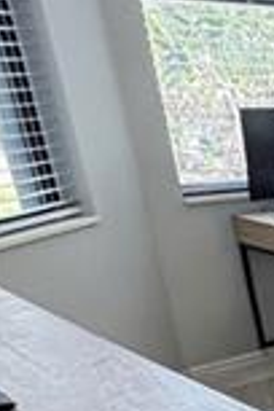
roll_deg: -1.7
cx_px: 763
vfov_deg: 26.6
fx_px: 833
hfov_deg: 12.1
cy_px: 384
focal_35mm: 73
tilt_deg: -20.1
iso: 200
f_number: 2.2
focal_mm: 2.22
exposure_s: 1/120
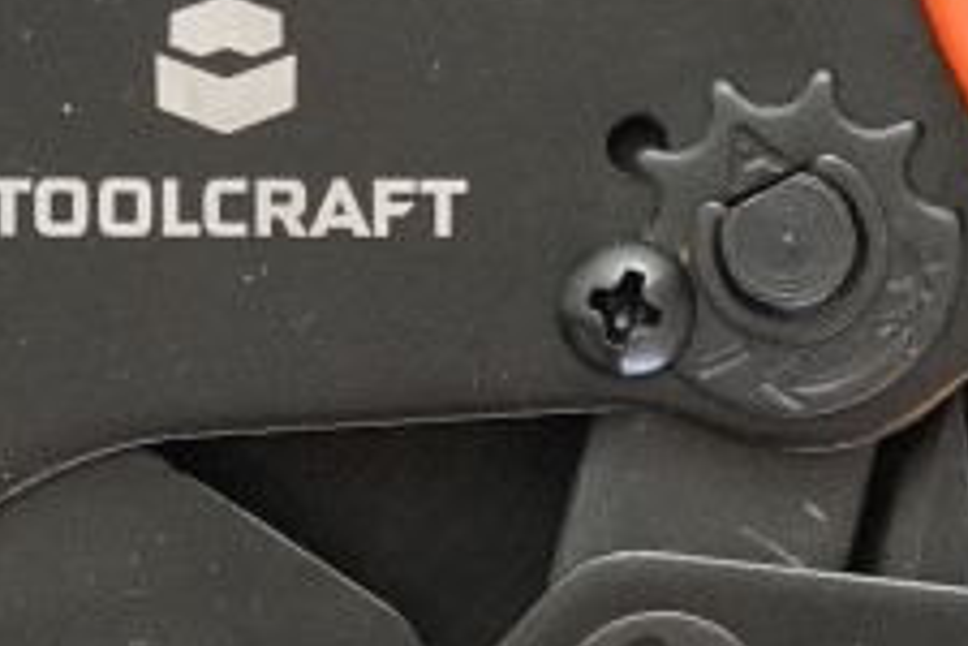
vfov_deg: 2.0
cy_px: -396
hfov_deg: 2.9
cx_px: 1222
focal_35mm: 699
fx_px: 18794
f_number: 5
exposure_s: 1/125
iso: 3200
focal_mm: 70
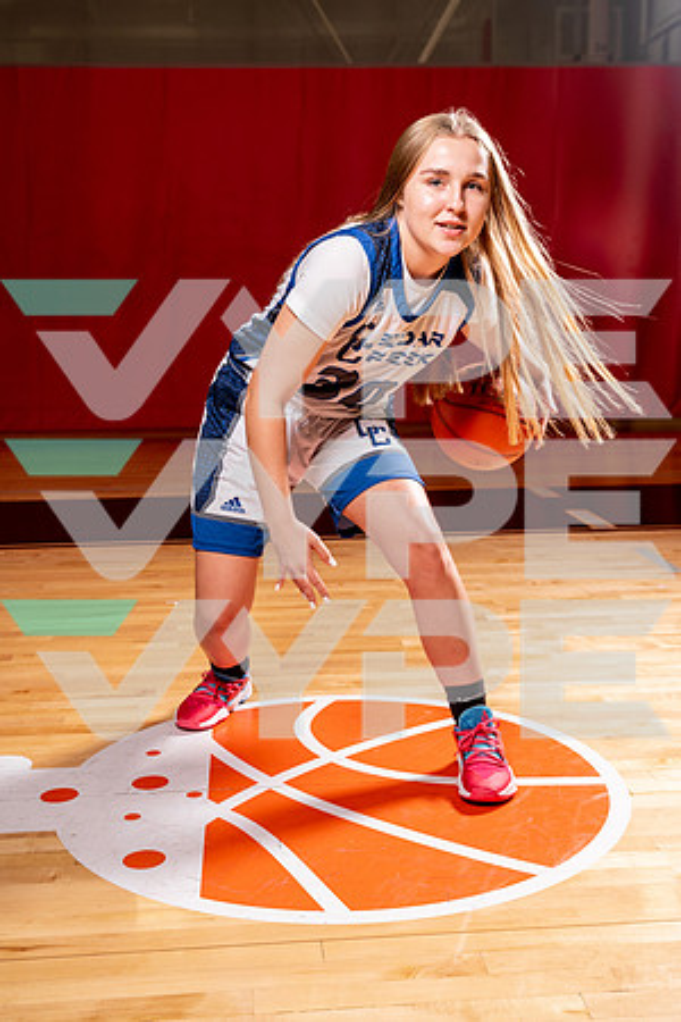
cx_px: 340
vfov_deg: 46.4
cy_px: 511
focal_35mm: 42
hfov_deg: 31.9
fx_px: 1192
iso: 100
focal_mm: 42
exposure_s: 1/125
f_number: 6.3
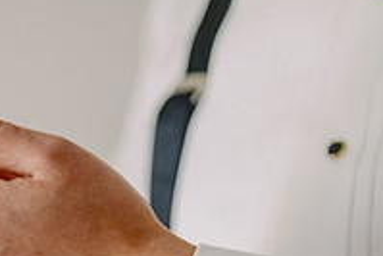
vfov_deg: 8.5
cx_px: 50
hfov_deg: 12.7
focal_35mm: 160
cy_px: 332
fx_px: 1703
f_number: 2.8
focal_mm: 55
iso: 1600
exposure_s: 1/160
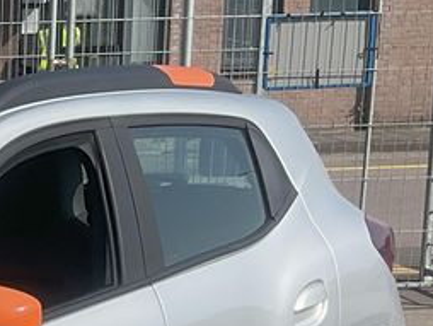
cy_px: 486
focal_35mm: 137
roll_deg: +0.7
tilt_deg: -14.9
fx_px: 1715
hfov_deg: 13.1
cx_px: -317
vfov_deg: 10.5
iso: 16
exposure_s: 1/1848
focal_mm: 3
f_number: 1.8
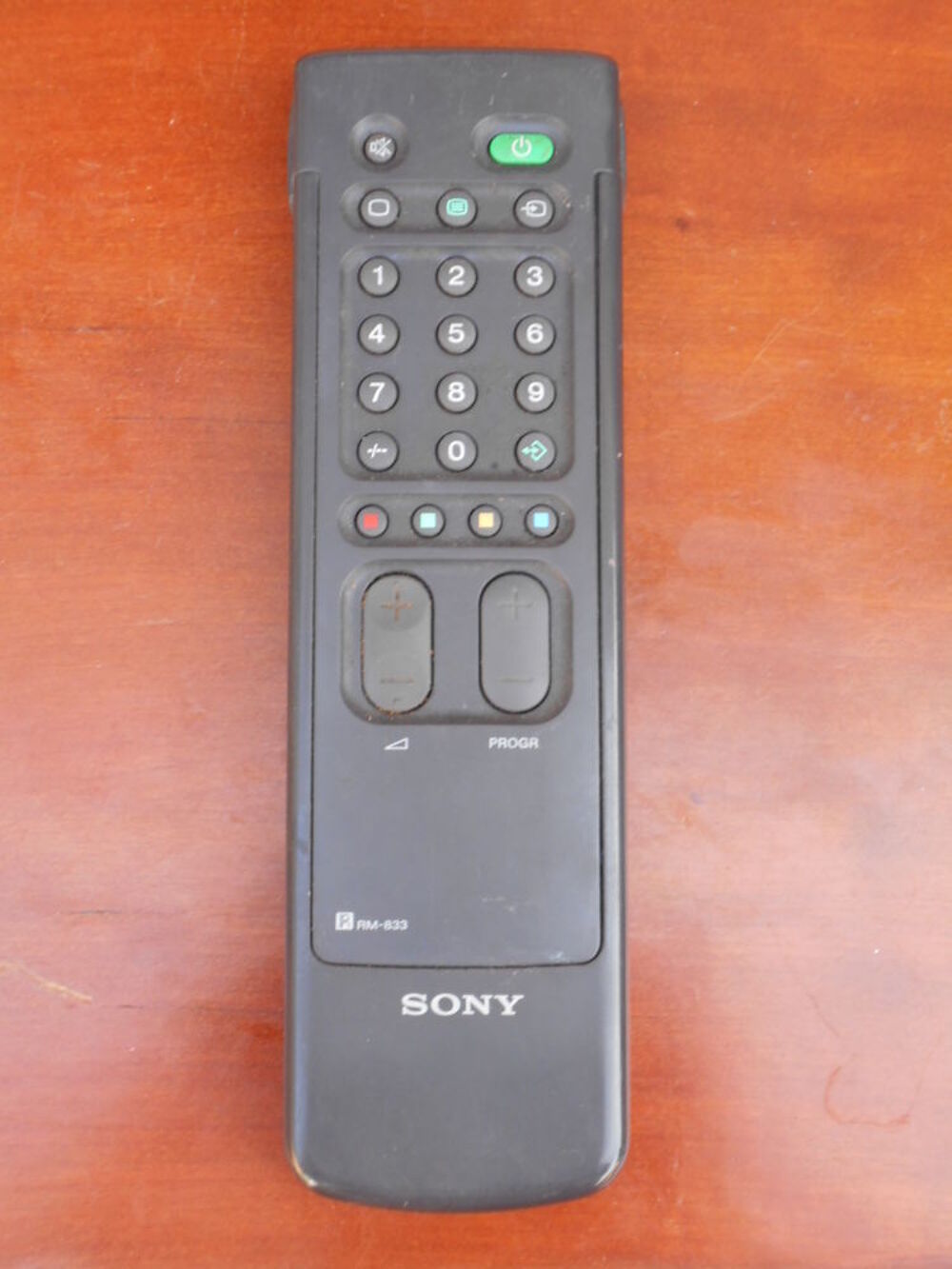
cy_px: 634
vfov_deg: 33.2
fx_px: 2126
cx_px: 476
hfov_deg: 25.2
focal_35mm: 58
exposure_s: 1/30
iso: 140
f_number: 4.9
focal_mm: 10
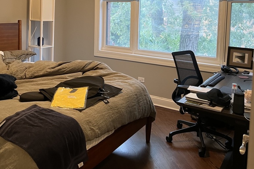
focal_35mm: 38
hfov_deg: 50.7
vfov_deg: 33.9
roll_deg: +0.2
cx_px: 128
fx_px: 268
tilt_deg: -4.1
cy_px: 32
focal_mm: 5.7
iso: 200
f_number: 1.5
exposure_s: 1/60
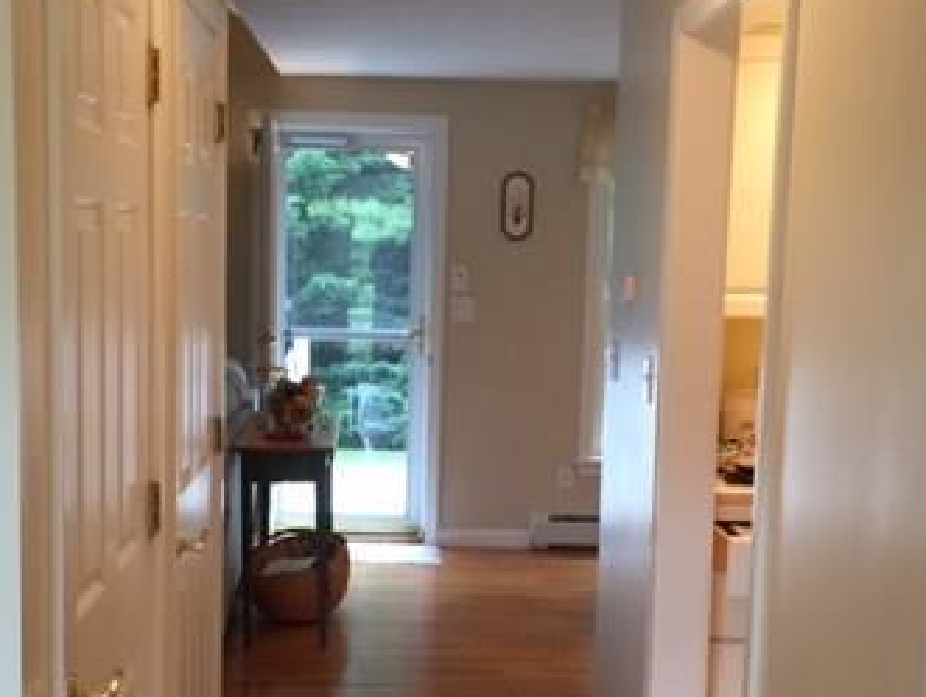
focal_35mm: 56
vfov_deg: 26.0
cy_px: 456
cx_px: 436
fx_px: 1500
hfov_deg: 34.3
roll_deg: -1.1
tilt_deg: -6.9
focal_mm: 4.15
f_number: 2.2
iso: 64
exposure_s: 1/30
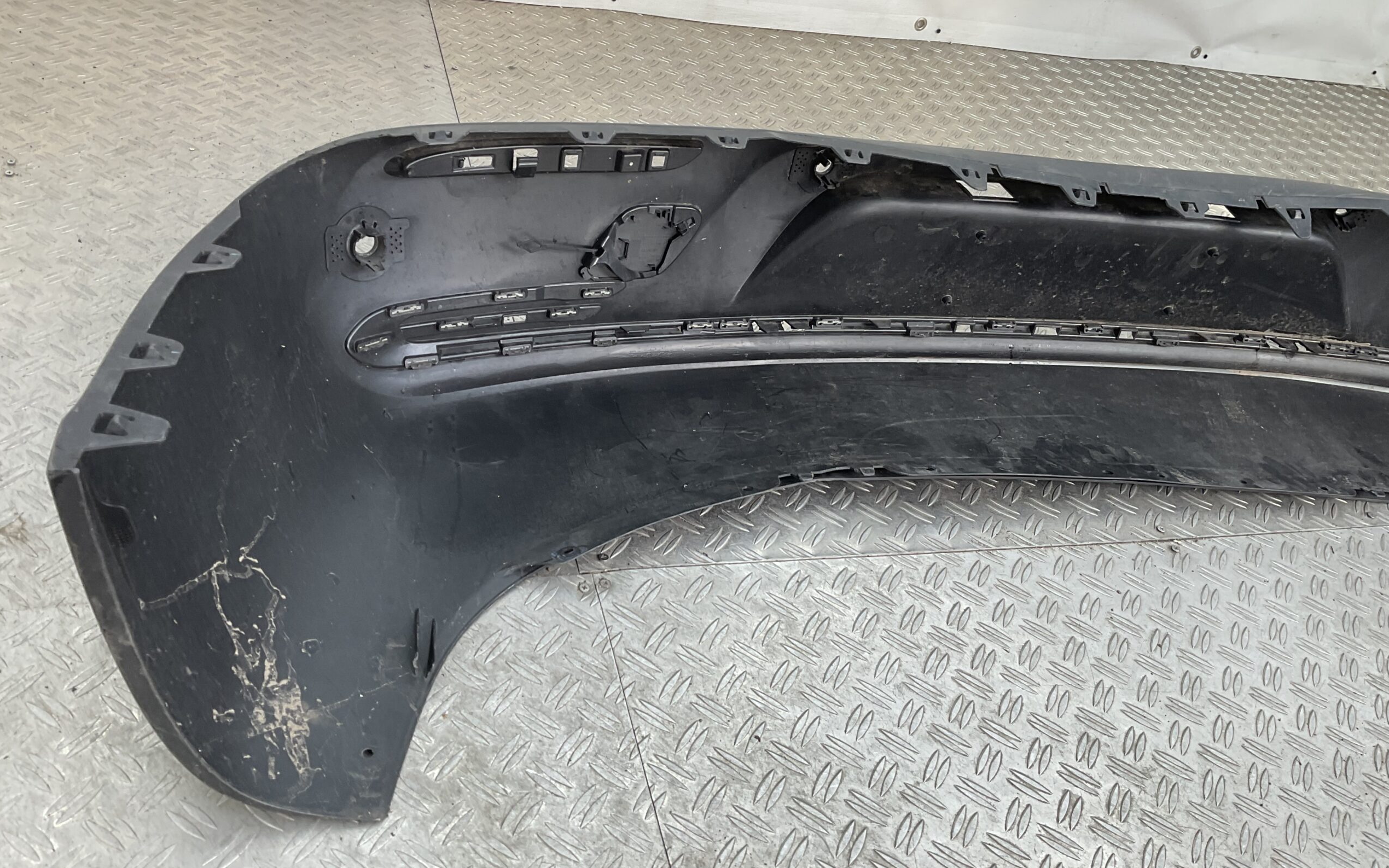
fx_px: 1174
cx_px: 690
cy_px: 376
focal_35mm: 31
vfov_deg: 40.5
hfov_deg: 61.2
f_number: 1.8
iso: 25
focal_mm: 3
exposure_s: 1/120
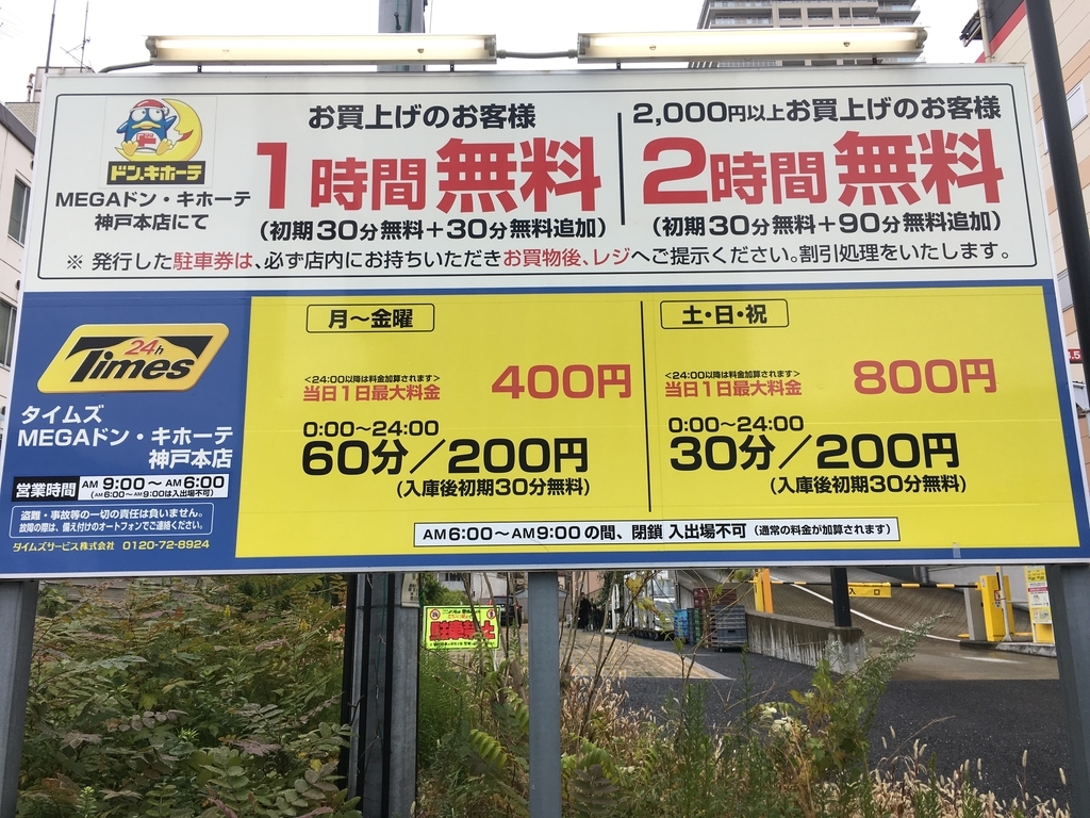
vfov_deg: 48.2
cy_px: 409
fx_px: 913
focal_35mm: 29
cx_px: 545
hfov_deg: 61.7
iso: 25
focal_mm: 4.15
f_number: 2.2
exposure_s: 1/164
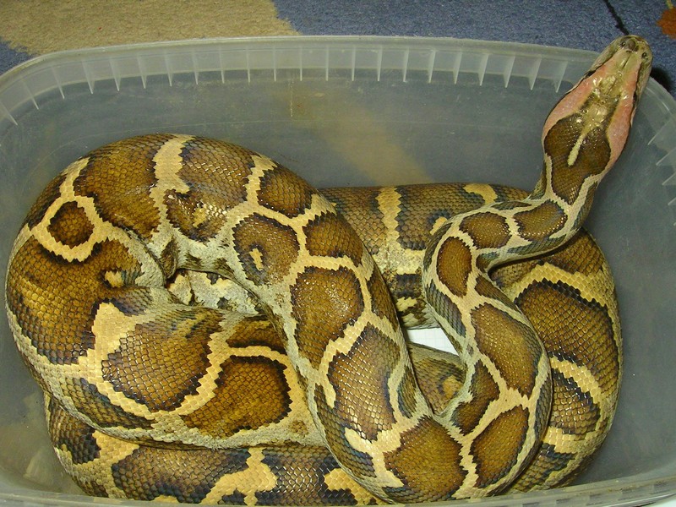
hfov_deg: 51.4
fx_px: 703
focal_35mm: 36
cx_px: 338
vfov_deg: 39.7
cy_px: 254
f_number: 4.8
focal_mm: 5.6
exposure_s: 1/30
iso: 100
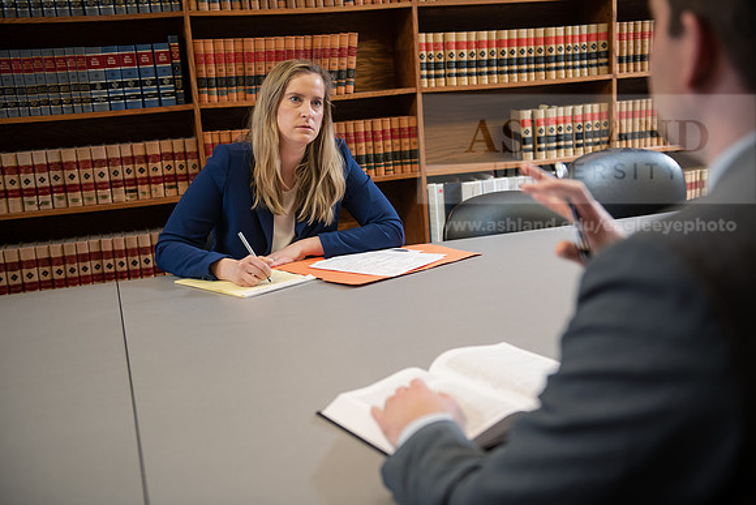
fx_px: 882
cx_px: 378
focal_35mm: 42
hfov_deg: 46.4
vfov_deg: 31.9
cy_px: 252
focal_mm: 42
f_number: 3.2
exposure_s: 1/160
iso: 800
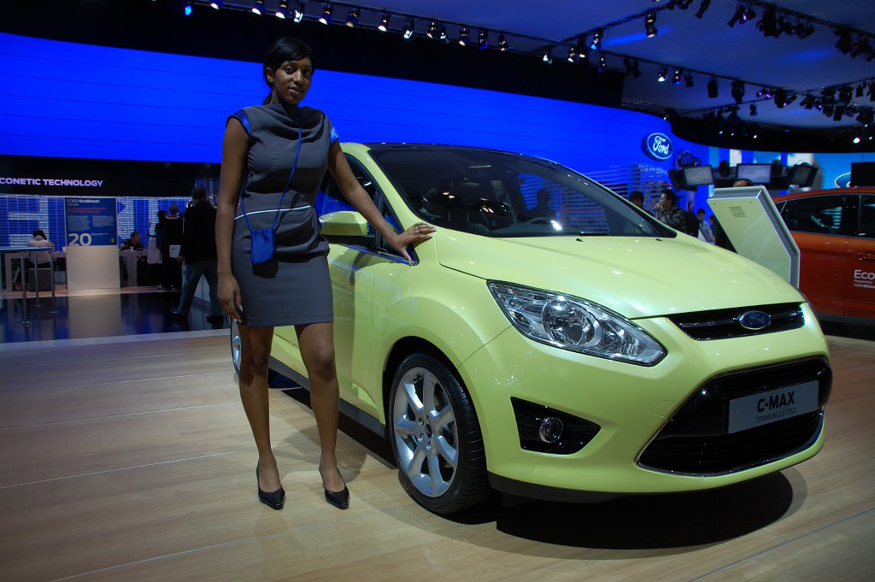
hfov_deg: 67.4
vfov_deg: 47.9
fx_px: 656
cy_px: 291
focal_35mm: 27
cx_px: 438
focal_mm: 18
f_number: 5.6
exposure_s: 1/125
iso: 320
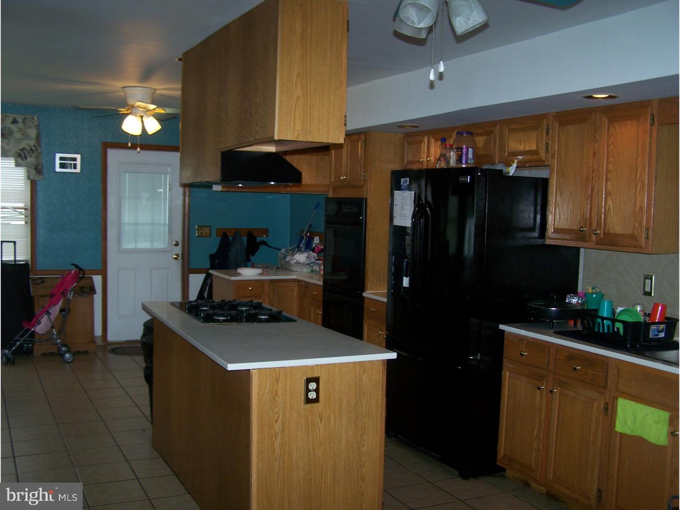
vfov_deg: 37.7
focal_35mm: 38
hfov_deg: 49.0
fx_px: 746
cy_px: 255
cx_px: 340
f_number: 2.8
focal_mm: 6.3
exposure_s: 1/60
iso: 80
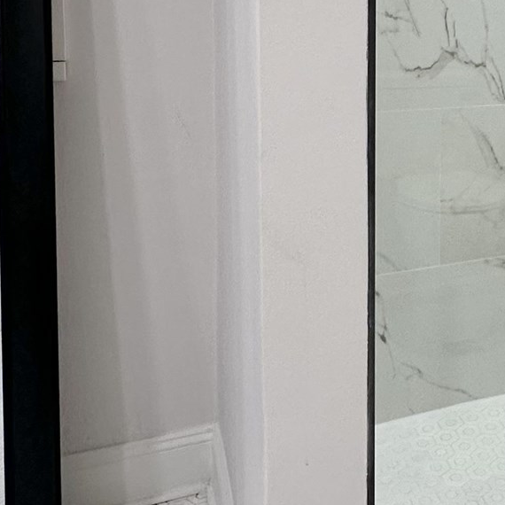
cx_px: 582
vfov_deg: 32.4
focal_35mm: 50
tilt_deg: -5.1
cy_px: 53
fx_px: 825
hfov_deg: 29.9
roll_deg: -3.3
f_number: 2.2
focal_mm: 2.22
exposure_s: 1/120
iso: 125
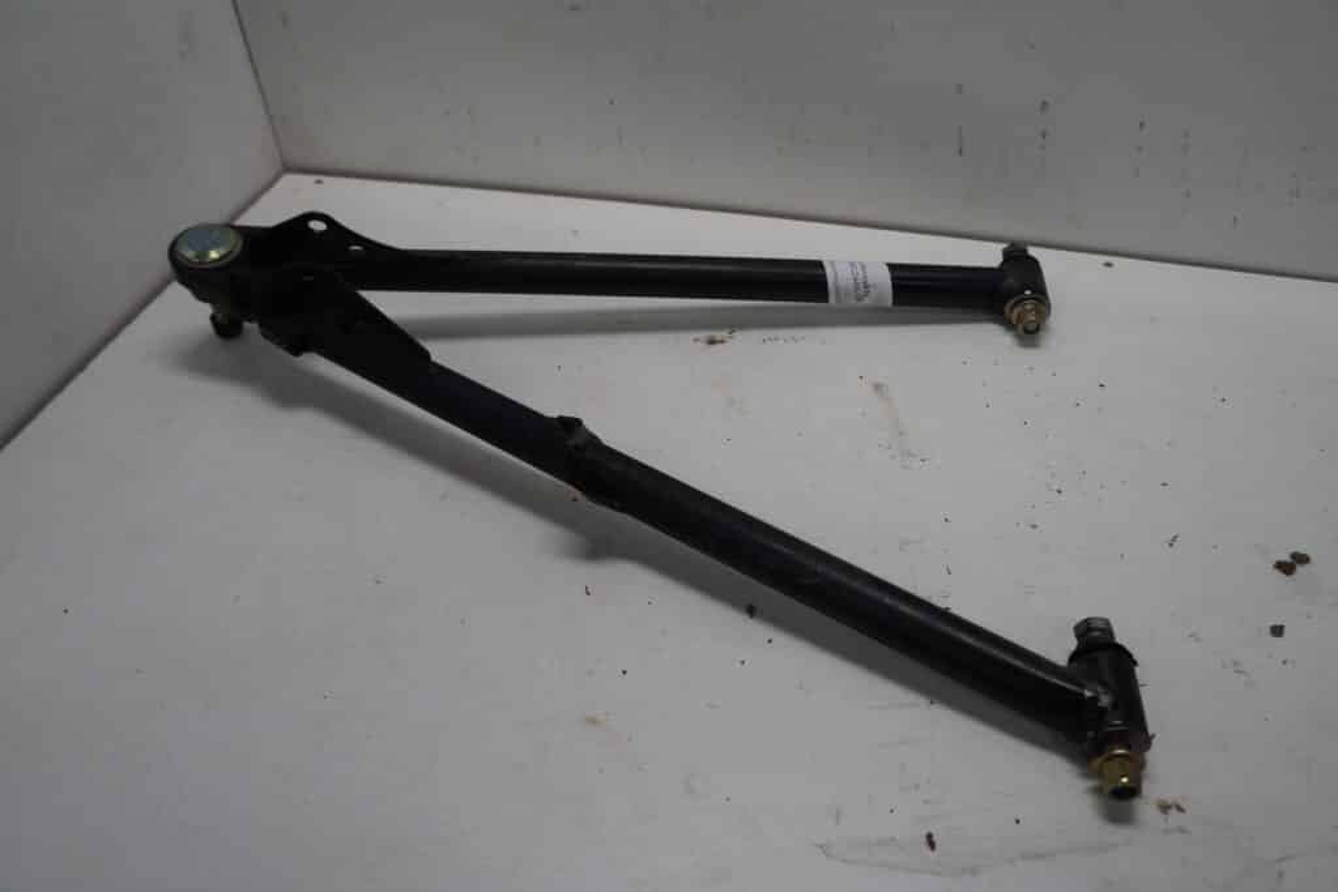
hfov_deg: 67.4
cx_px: 669
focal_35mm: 27
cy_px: 446
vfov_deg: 47.9
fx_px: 1004
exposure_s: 1/80
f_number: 4.5
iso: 100
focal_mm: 18
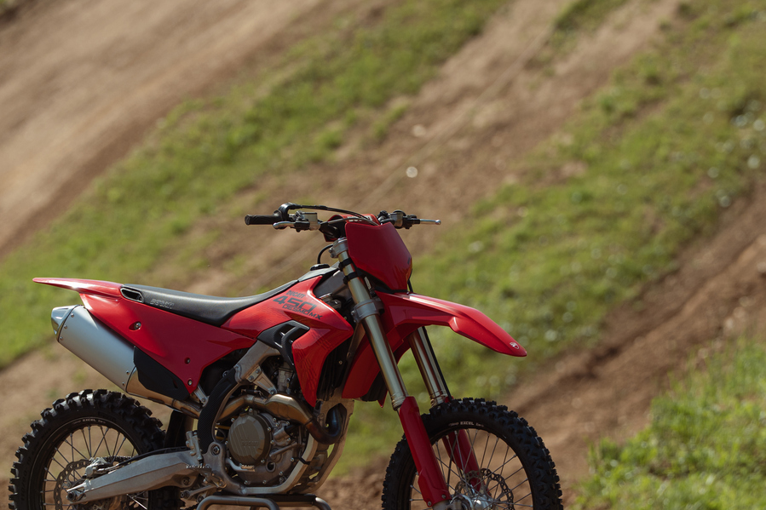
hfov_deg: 5.8
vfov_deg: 3.9
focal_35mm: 356
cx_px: 457
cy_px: 377
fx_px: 7573
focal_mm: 200
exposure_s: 1/800
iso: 125
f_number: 4.5
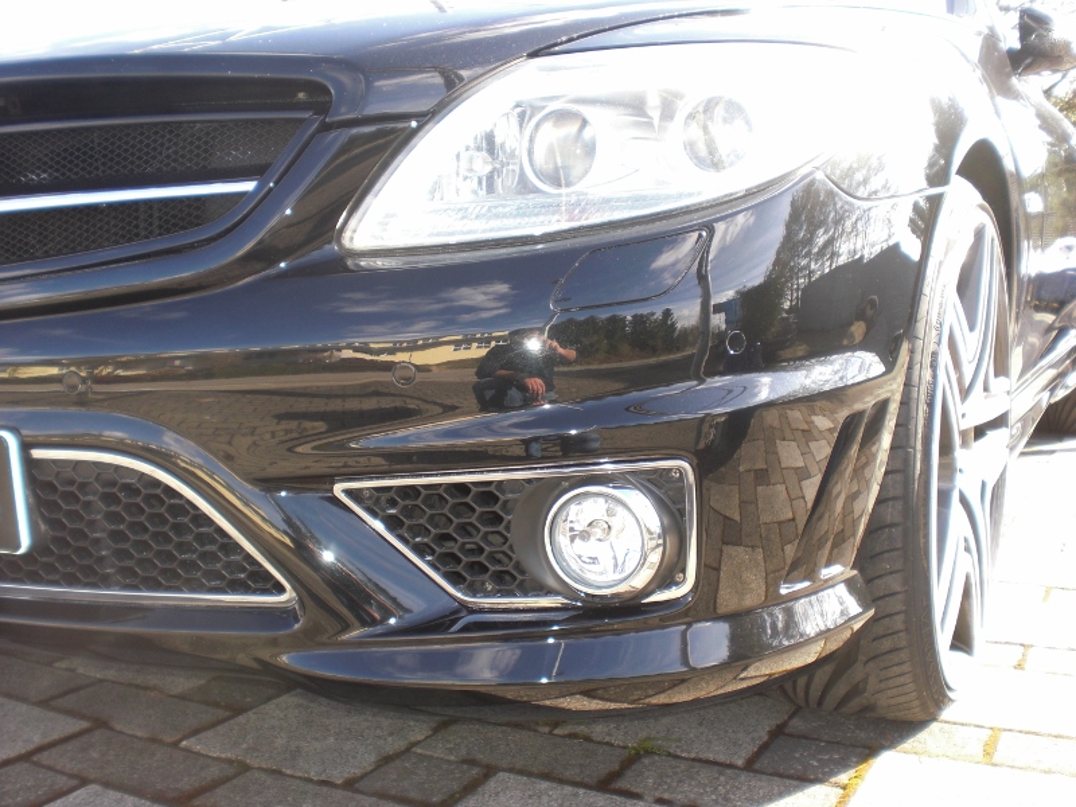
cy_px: 404
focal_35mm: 38
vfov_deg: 37.7
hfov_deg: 49.0
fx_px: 1181
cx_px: 538
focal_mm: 6.3
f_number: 3.1
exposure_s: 1/100
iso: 64
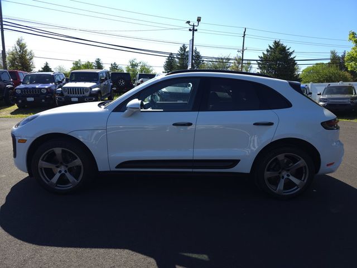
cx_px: 178
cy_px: 134
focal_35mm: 23
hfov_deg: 73.9
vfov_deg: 58.9
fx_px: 237
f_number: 1.7
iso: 12
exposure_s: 1/272
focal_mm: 6.3
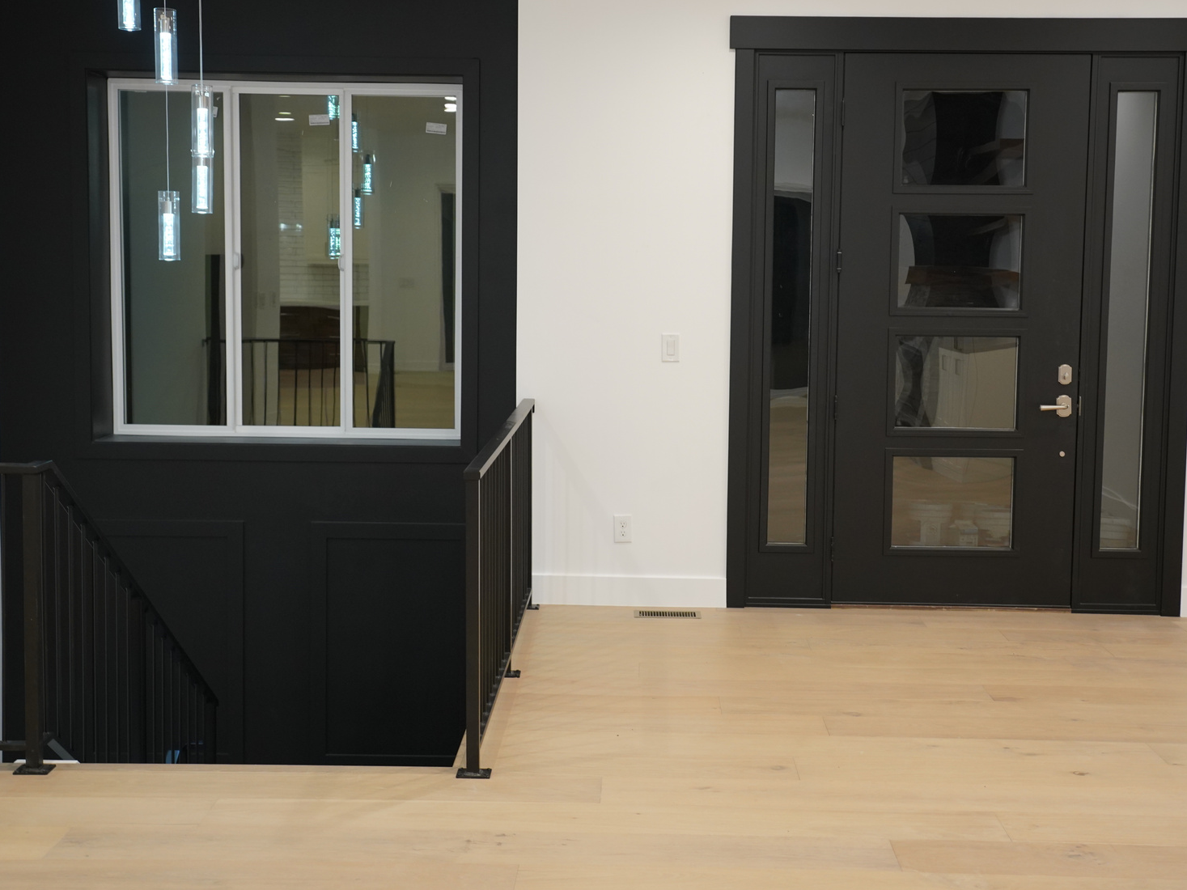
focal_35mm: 47
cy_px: 384
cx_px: 633
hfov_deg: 40.4
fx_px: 1612
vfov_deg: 30.8
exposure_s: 1/80
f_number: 3.2
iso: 1000
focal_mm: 35
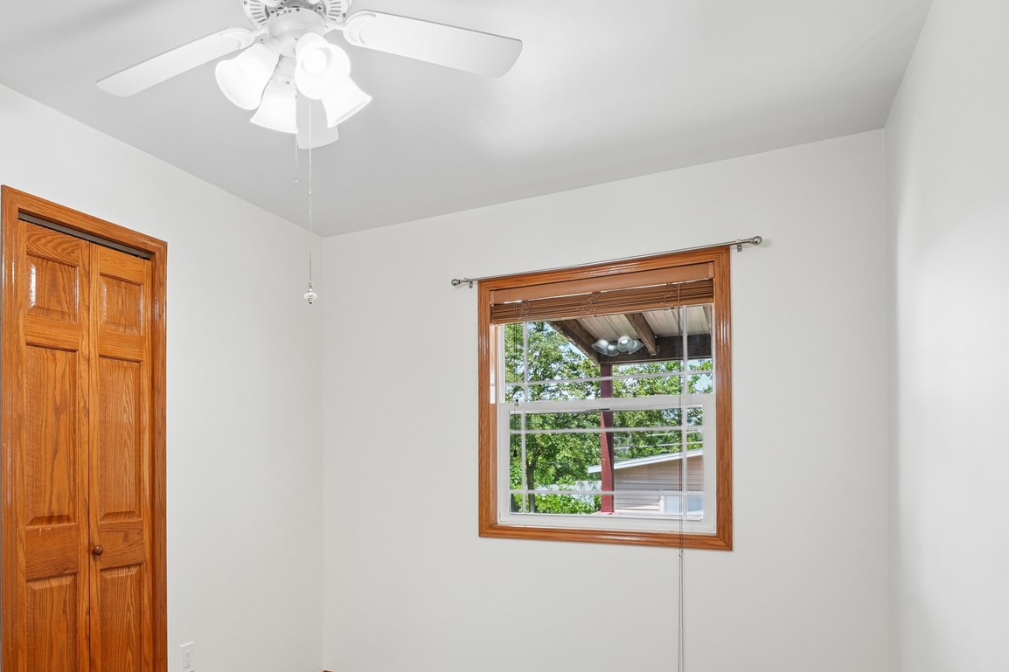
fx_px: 701
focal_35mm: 25
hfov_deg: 68.7
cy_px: 464
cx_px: 306
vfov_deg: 50.1
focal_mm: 17
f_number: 9
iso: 400
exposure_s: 1/13
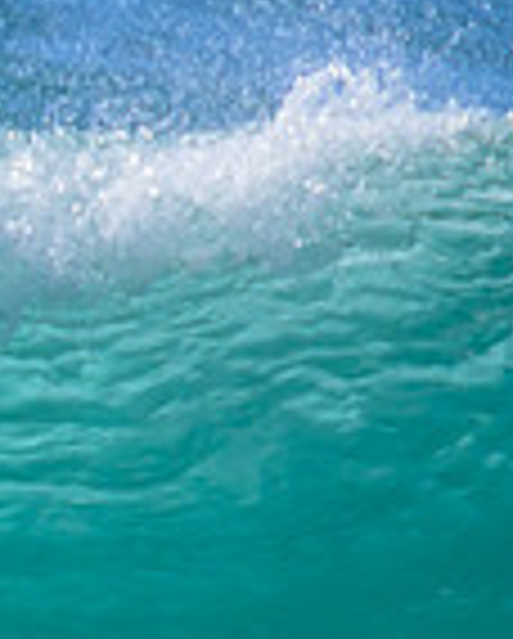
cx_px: -829
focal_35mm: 4200
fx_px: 79539
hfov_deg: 0.4
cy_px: 621
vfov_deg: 0.5
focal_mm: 800
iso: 900
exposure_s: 1/2000
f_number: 11
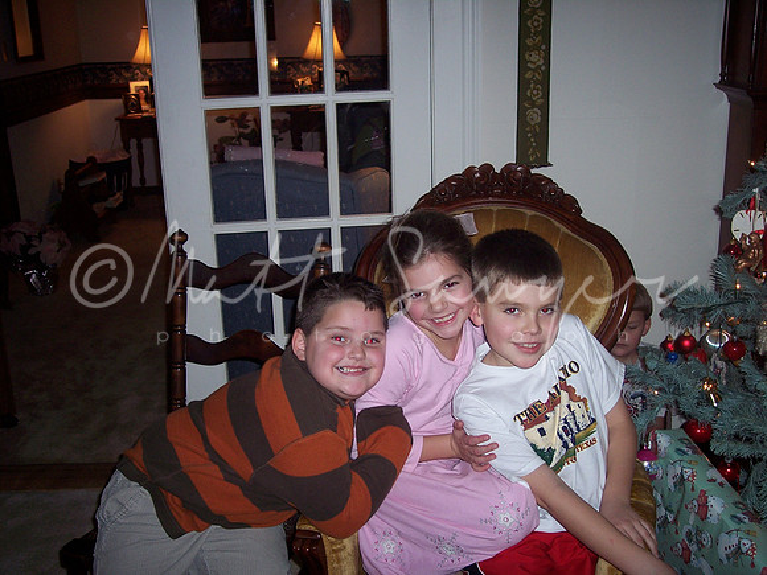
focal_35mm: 39
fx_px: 864
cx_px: 384
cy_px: 288
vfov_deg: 36.8
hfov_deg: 47.9
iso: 100
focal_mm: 8
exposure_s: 1/60
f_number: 2.8
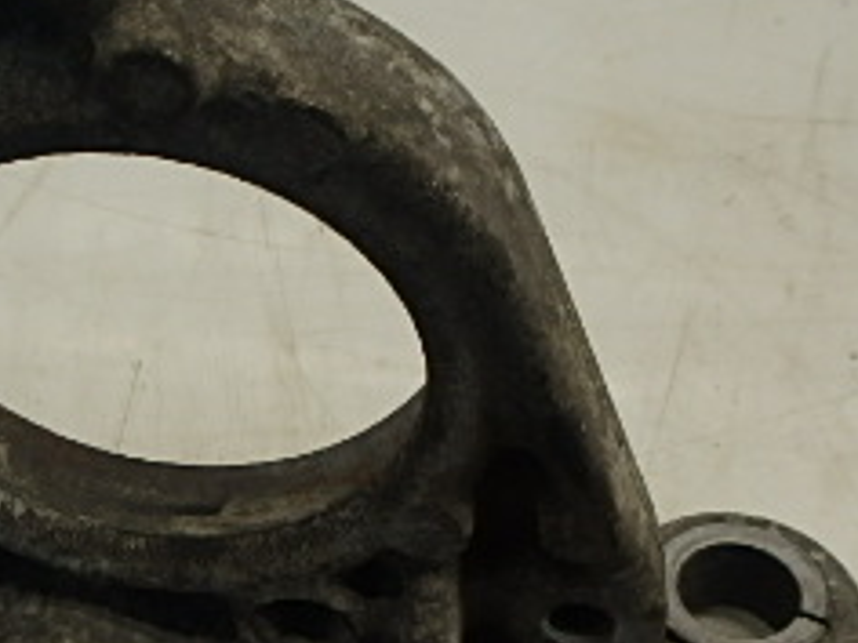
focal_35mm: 57
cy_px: 356
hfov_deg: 32.6
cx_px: 138
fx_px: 1413
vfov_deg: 25.6
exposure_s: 1/60
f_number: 3.5
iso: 125
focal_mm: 3.7
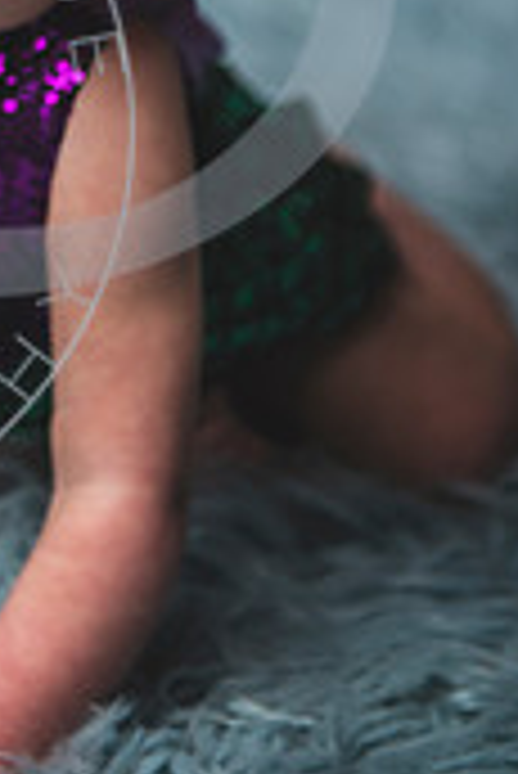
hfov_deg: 7.5
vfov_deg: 11.0
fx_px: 3942
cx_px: -81
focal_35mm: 183
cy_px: -212
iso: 100
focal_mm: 70
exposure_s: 1/160
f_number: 2.8
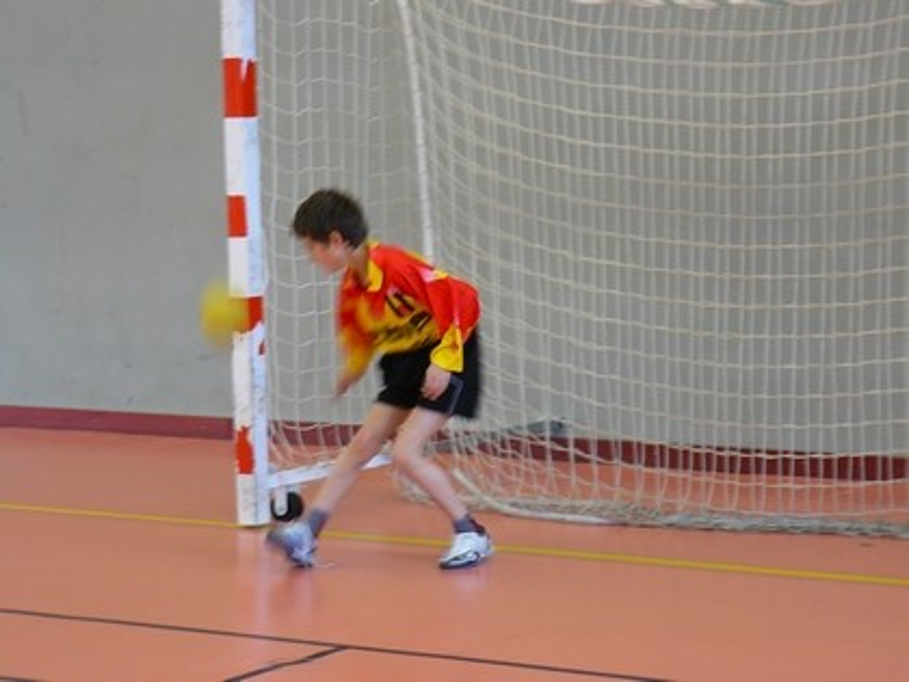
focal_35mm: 112
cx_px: 454
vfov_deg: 13.2
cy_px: 341
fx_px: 2941
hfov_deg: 17.6
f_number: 3.2
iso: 125
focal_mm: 18.6
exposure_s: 1/30
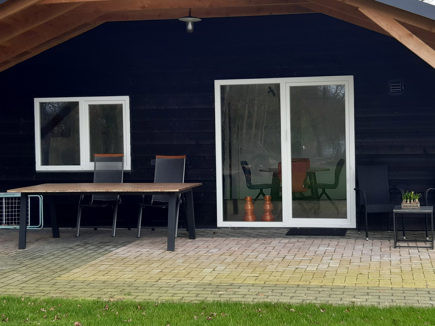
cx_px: 267
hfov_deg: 37.3
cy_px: 142
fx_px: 641
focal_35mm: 51
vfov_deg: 28.5
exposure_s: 1/266
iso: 40
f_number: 1.7
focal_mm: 3.92
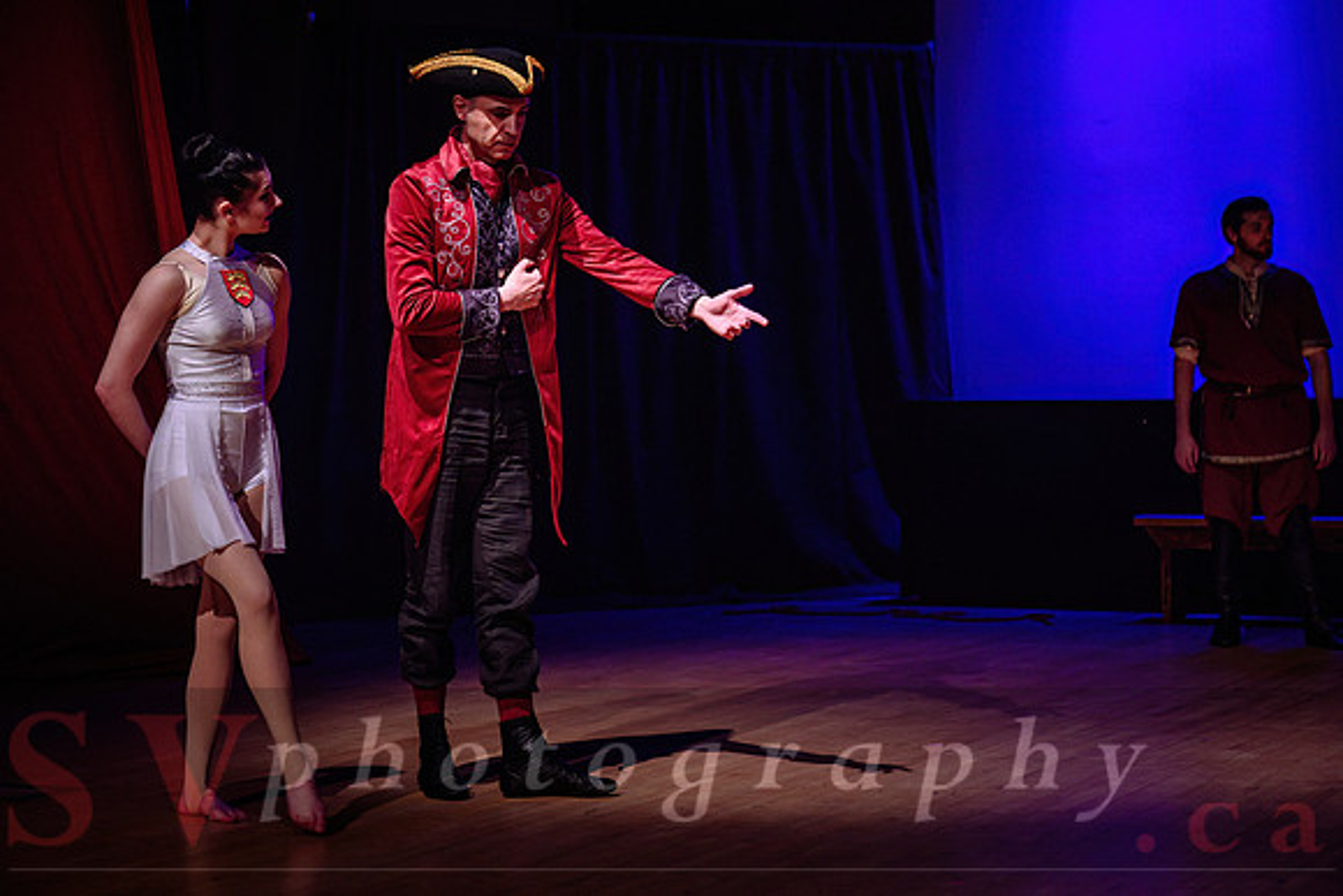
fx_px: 2832
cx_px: 672
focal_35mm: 76
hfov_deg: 26.7
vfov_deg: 18.0
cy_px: 381
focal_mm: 66
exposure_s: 1/125
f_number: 2.8
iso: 1600
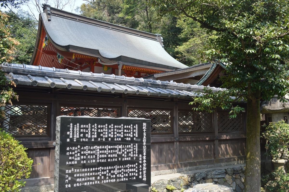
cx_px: 144
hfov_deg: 57.3
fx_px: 265
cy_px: 96
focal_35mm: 33
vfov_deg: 39.9
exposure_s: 1/250
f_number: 8
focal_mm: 22
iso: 400
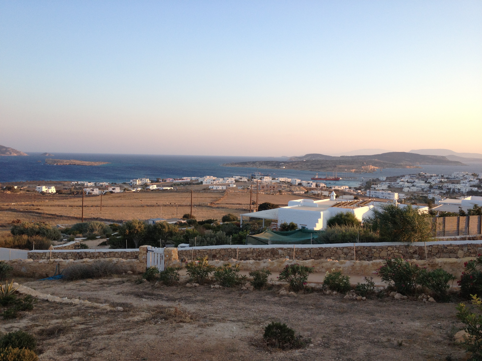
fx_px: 487
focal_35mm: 35
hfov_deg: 52.6
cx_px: 241
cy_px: 180
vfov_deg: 40.7
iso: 50
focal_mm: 4.28
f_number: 2.4
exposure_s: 1/345
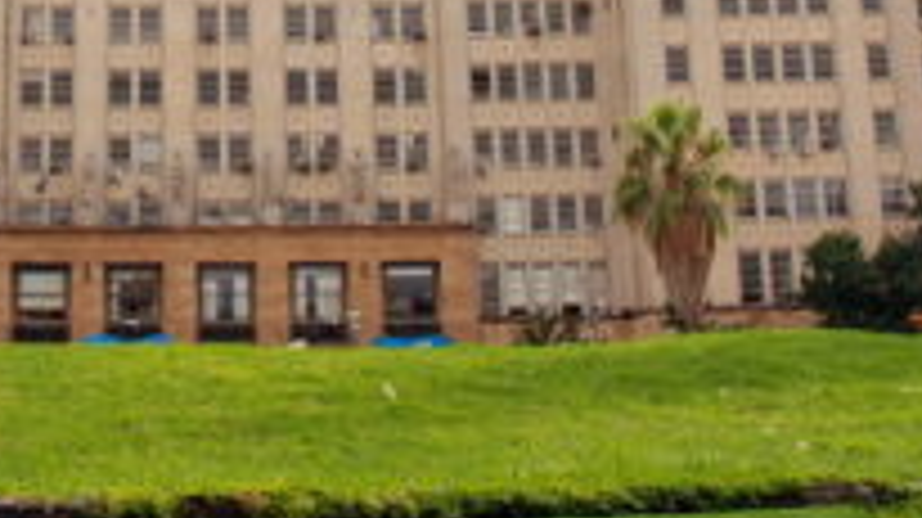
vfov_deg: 16.7
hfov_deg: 29.9
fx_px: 1686
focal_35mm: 69
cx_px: 189
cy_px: -101
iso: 100
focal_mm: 18
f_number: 9
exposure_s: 1/80
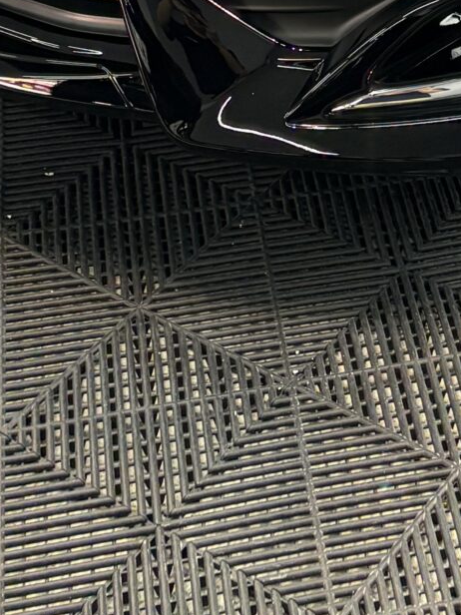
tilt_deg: -17.7
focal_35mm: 108
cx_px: 439
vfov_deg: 15.4
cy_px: -522
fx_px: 1918
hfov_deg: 13.6
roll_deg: +0.3
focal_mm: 5.96
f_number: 1.6
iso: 200
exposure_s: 1/120
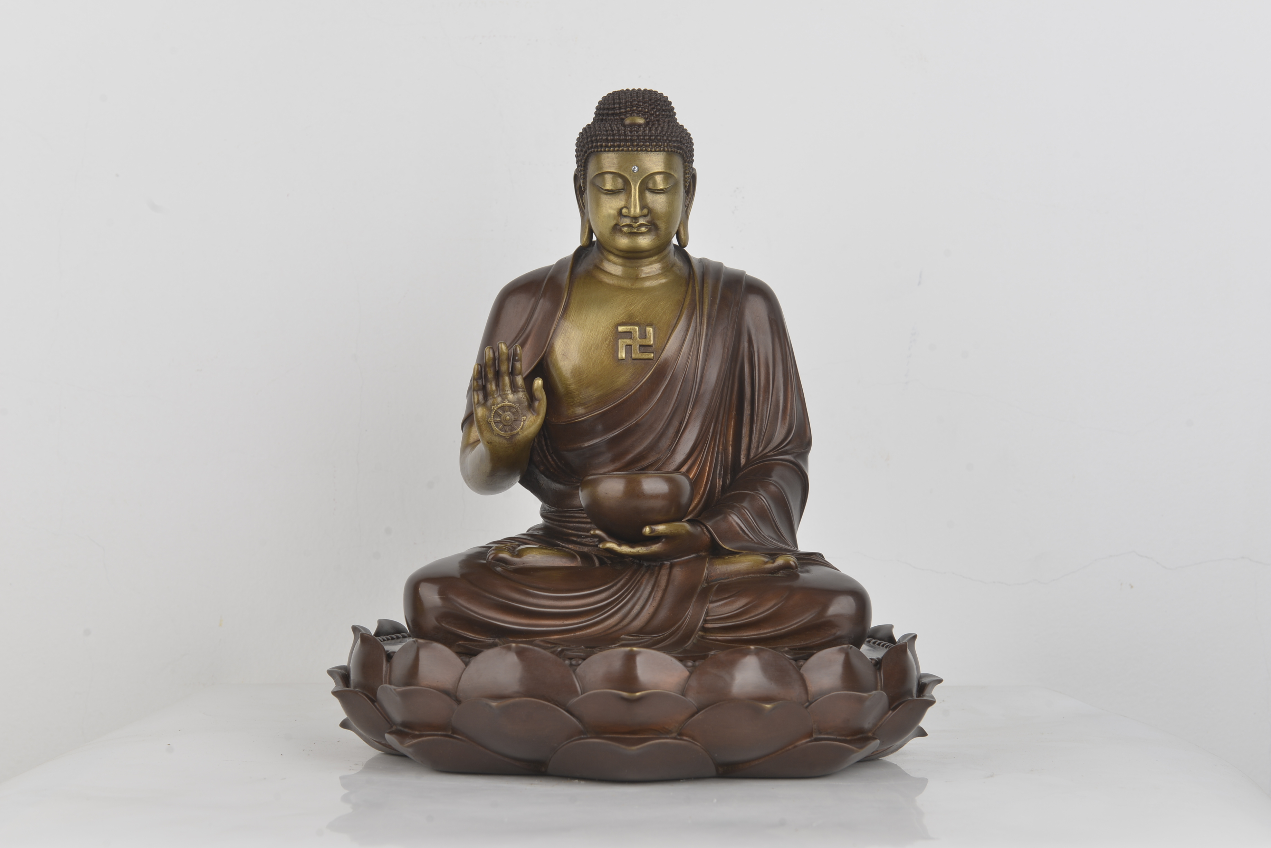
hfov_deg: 33.4
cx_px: 636
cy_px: 424
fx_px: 2119
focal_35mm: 60
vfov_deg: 22.6
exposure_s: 1/8
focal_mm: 60
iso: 125
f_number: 10
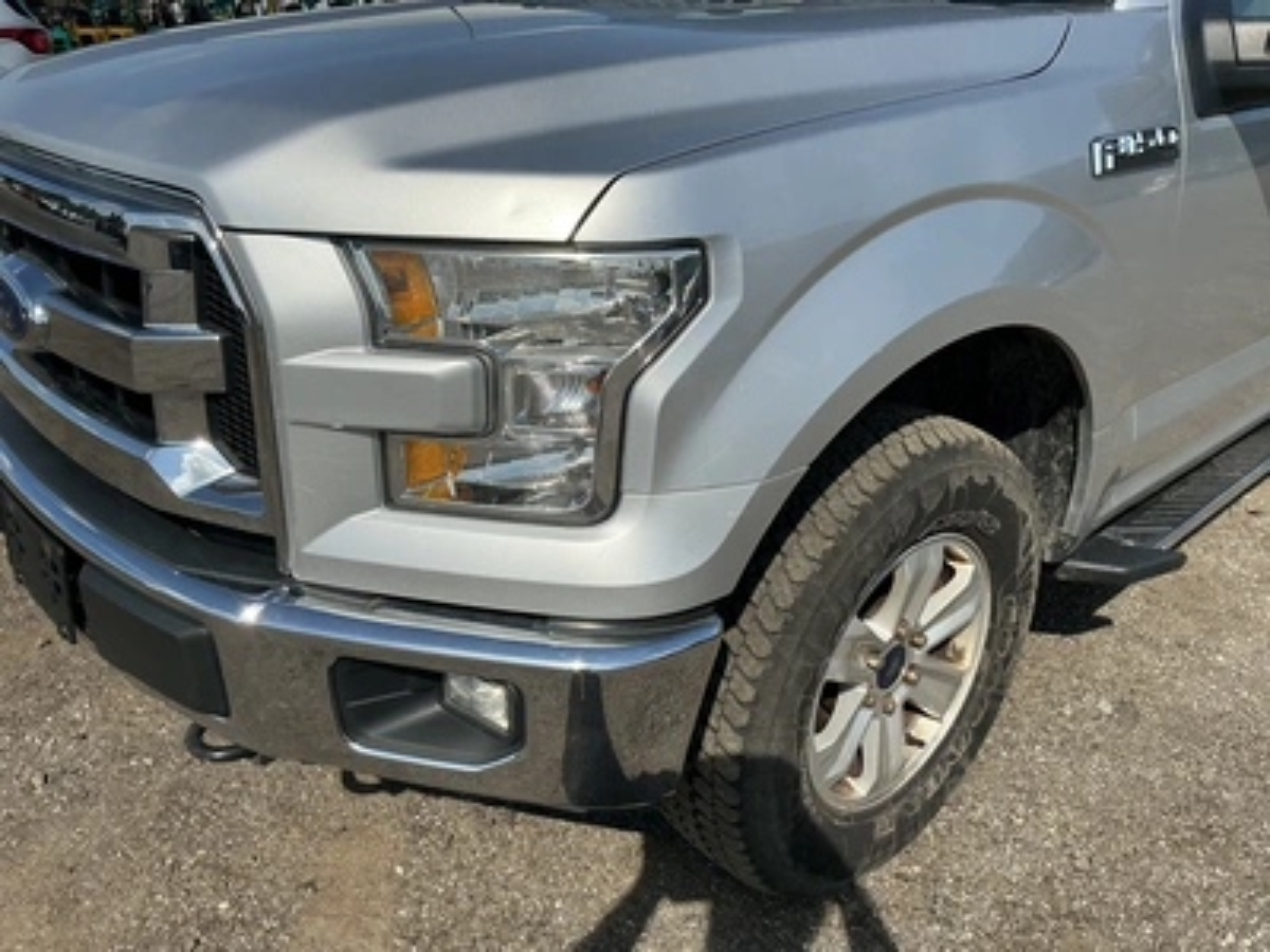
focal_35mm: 28
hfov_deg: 63.4
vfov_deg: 49.7
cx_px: 635
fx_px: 1027
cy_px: 476
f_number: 1.8
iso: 25
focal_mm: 3
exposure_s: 1/2427
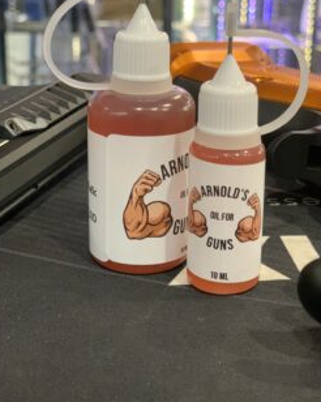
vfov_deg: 28.7
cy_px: 205
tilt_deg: -21.2
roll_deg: -2.2
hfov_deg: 23.1
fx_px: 785
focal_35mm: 66
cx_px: 183
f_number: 2.4
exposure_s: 1/50
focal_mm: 6
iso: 250
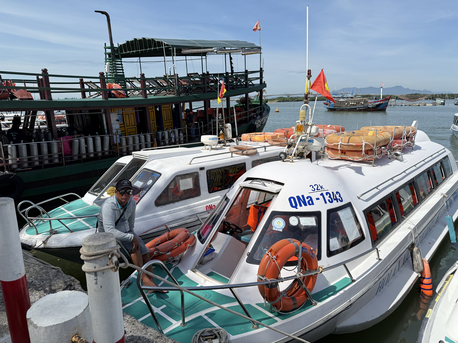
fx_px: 318
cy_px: 172
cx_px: 229
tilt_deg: -12.7
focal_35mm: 24
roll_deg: +1.0
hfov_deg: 71.6
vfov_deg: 56.8
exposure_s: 1/5319
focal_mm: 6.76
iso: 100
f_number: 1.78
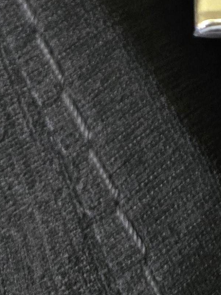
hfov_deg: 11.6
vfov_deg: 14.0
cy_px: -329
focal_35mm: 114
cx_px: 456
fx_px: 971
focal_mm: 5.4
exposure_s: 1/60
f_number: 1.8
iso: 1000
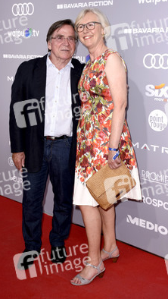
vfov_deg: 40.6
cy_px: 148
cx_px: 74
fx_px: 403
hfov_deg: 23.5
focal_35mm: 51
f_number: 6.3
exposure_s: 1/160
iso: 250
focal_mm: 32
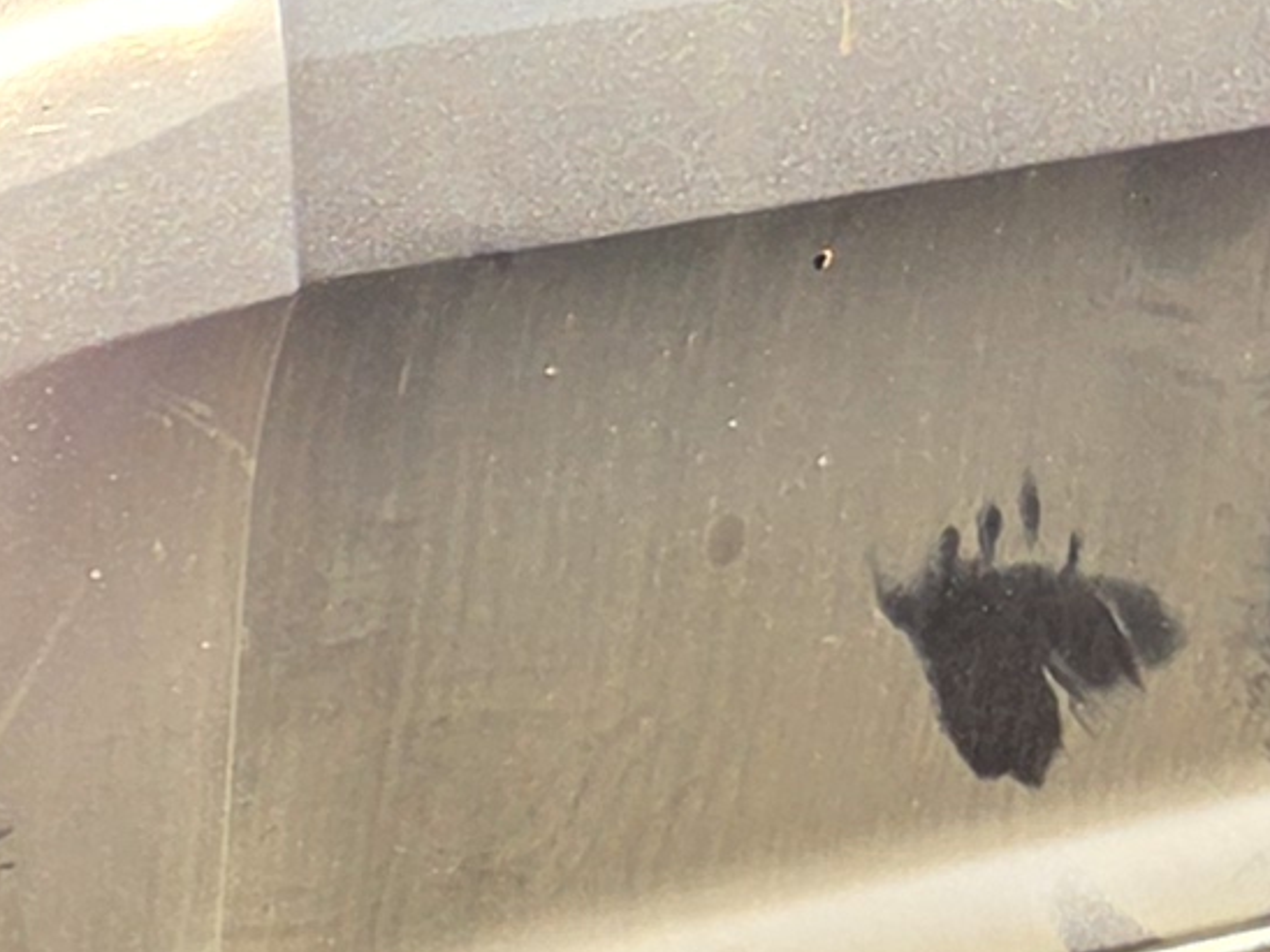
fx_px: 6164
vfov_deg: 8.8
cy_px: 848
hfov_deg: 10.8
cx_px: -1249
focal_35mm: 168
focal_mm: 5.4
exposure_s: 1/2259
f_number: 1.8
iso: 80
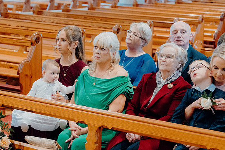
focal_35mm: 105
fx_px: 656
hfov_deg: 19.5
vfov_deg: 13.0
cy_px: 75
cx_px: 112
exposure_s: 1/160
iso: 5000
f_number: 3.5
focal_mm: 70
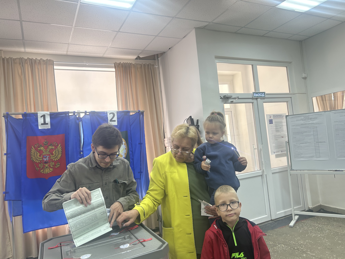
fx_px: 259
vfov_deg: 53.1
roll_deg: +5.5
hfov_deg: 67.3
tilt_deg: +3.3
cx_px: 172
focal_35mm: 26
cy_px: 130
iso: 50
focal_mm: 5.7
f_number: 1.5
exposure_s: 1/100
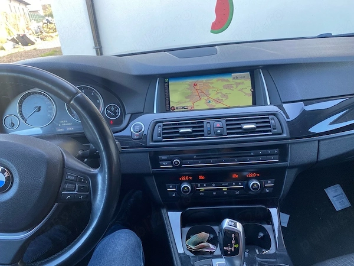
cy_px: 133
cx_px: 177
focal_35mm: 26
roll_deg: +5.5
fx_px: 266
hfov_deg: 67.3
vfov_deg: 53.1
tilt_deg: -23.4
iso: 100
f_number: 1.8
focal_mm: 4.25
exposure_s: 1/106
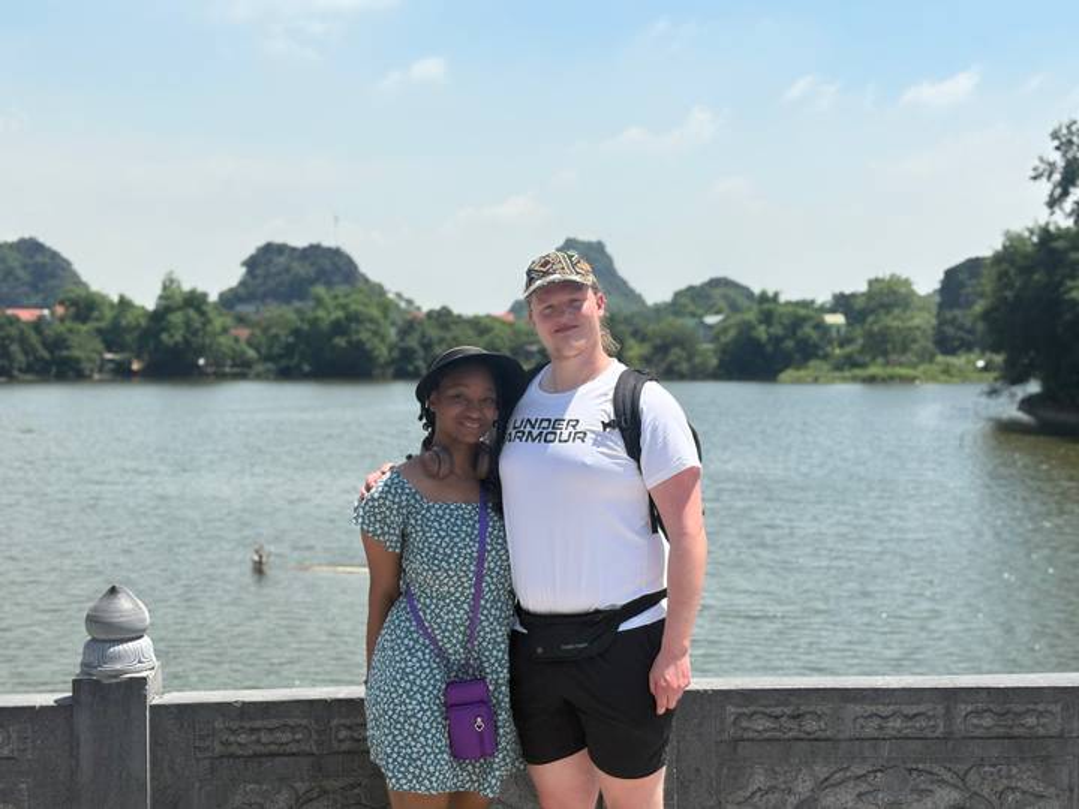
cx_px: 540
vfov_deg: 28.0
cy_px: 404
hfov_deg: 36.8
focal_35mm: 52
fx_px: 1621
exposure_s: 1/3831
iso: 40
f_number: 1.6
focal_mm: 5.96
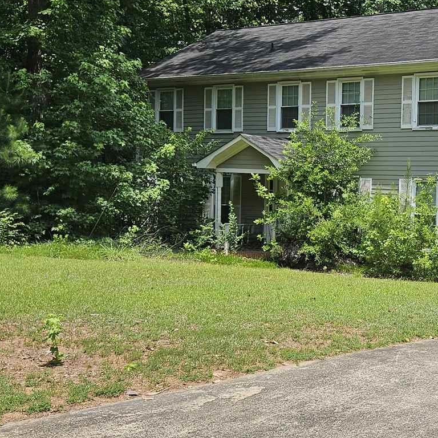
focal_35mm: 61
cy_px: 223
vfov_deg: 28.2
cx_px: 398
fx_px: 873
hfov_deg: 27.1
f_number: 1.8
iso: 25
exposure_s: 1/1973
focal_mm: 5.4
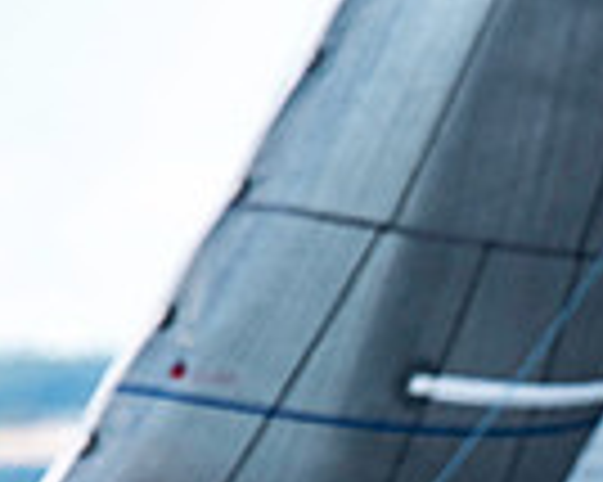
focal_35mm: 1827
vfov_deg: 0.8
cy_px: 867
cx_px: 994
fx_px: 32582
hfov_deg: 1.1
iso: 500
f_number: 5
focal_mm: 300
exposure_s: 1/3200
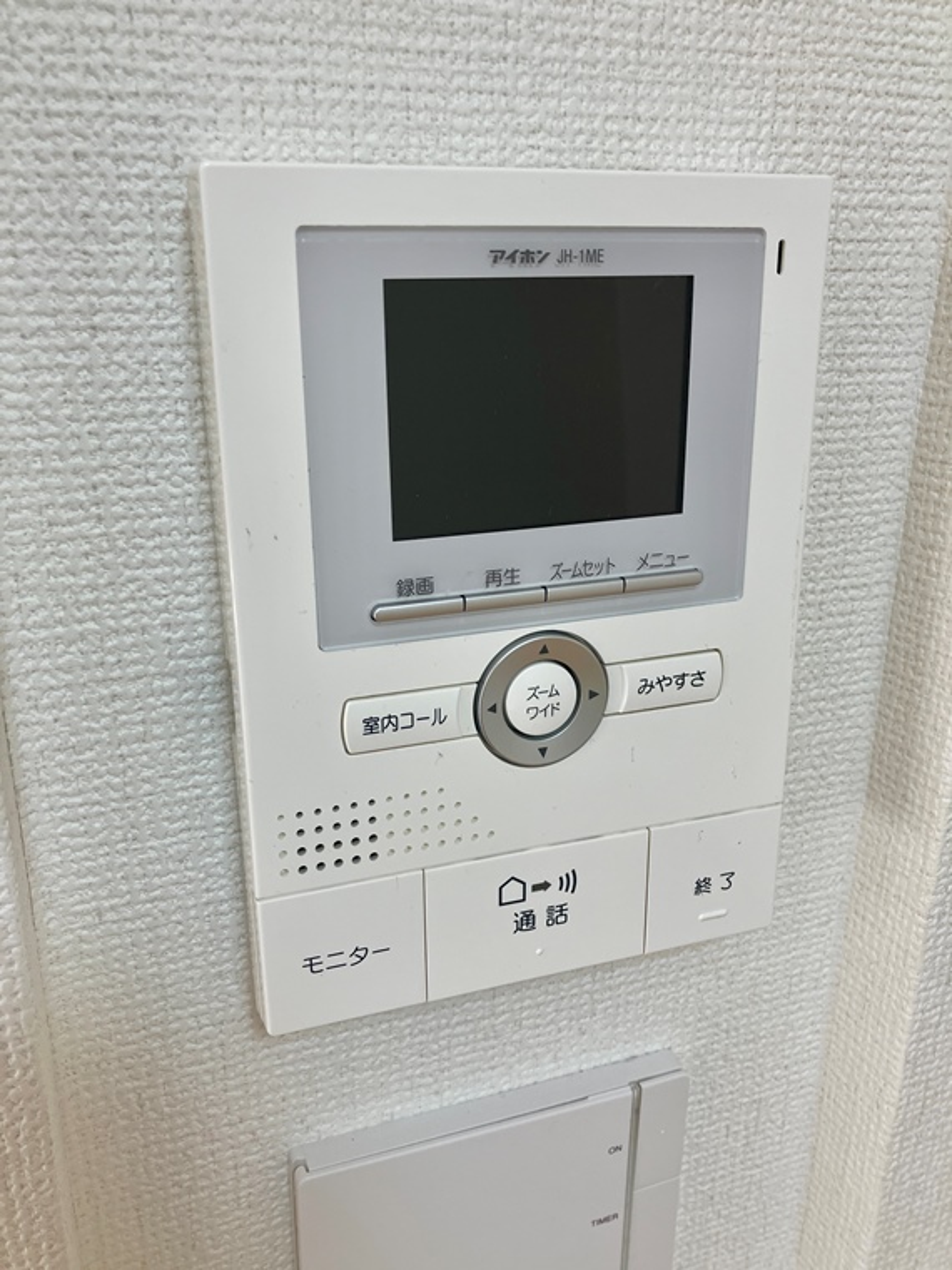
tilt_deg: -18.8
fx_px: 1027
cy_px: 635
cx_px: 476
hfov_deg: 49.7
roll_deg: +0.2
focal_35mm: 28
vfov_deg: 63.4
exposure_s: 1/100
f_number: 1.8
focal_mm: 3.99
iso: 32
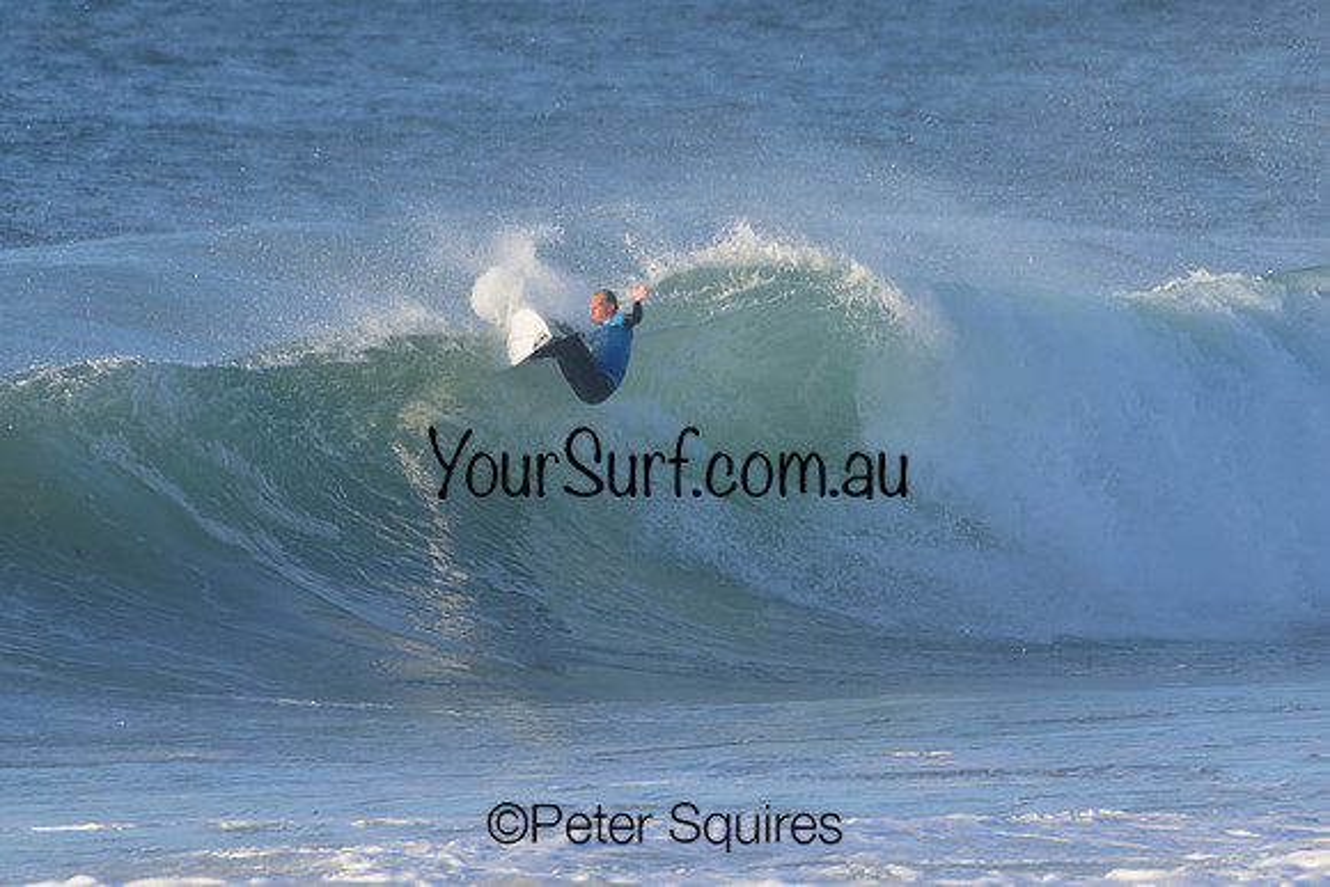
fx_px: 36951
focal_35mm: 1000
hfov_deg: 2.1
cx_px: 665
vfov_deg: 1.4
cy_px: 444
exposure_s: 1/1600
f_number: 11
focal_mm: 1000
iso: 2000
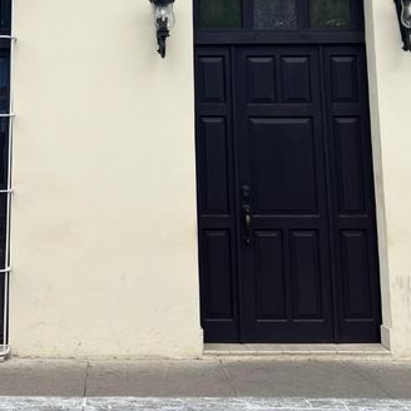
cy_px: 56
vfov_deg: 28.6
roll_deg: +0.5
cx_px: 118
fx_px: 779
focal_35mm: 58
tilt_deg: +8.5
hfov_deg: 29.2
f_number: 1.5
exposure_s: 1/1808
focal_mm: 5.7
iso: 50
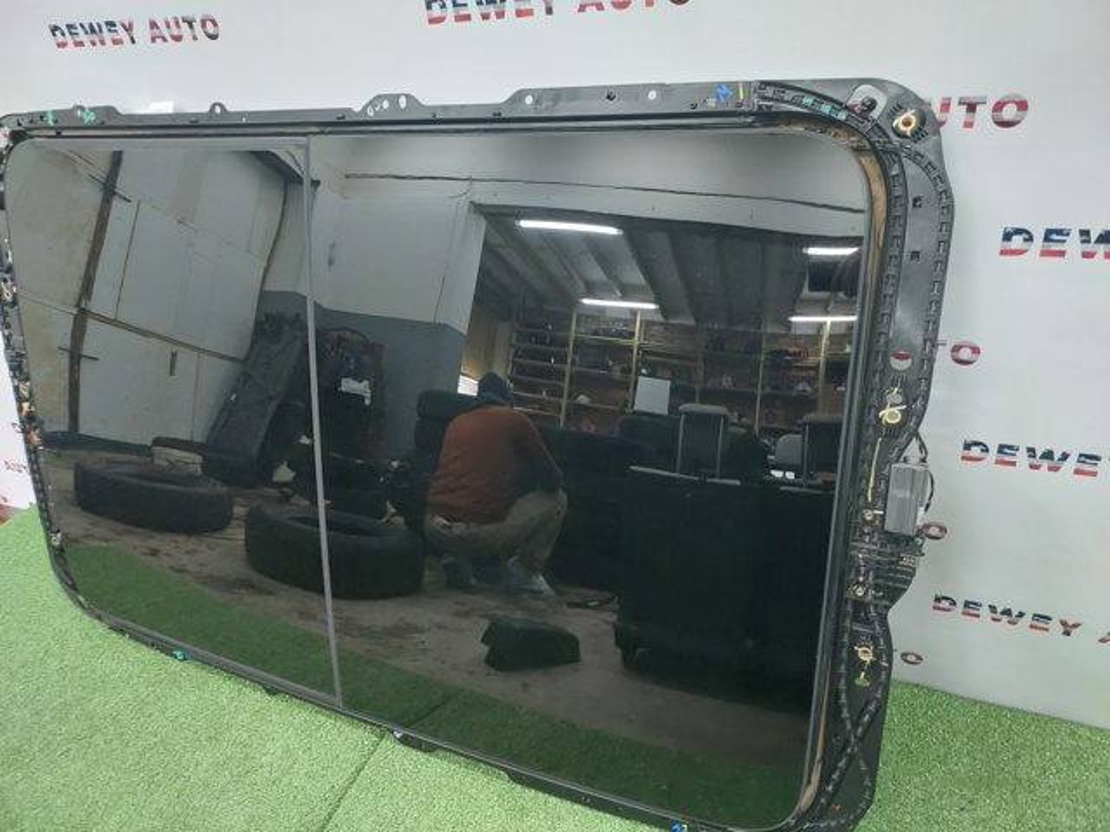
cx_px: 555
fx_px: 898
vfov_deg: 49.7
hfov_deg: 63.4
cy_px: 416
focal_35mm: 28
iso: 640
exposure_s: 1/25
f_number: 1.8
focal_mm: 5.32
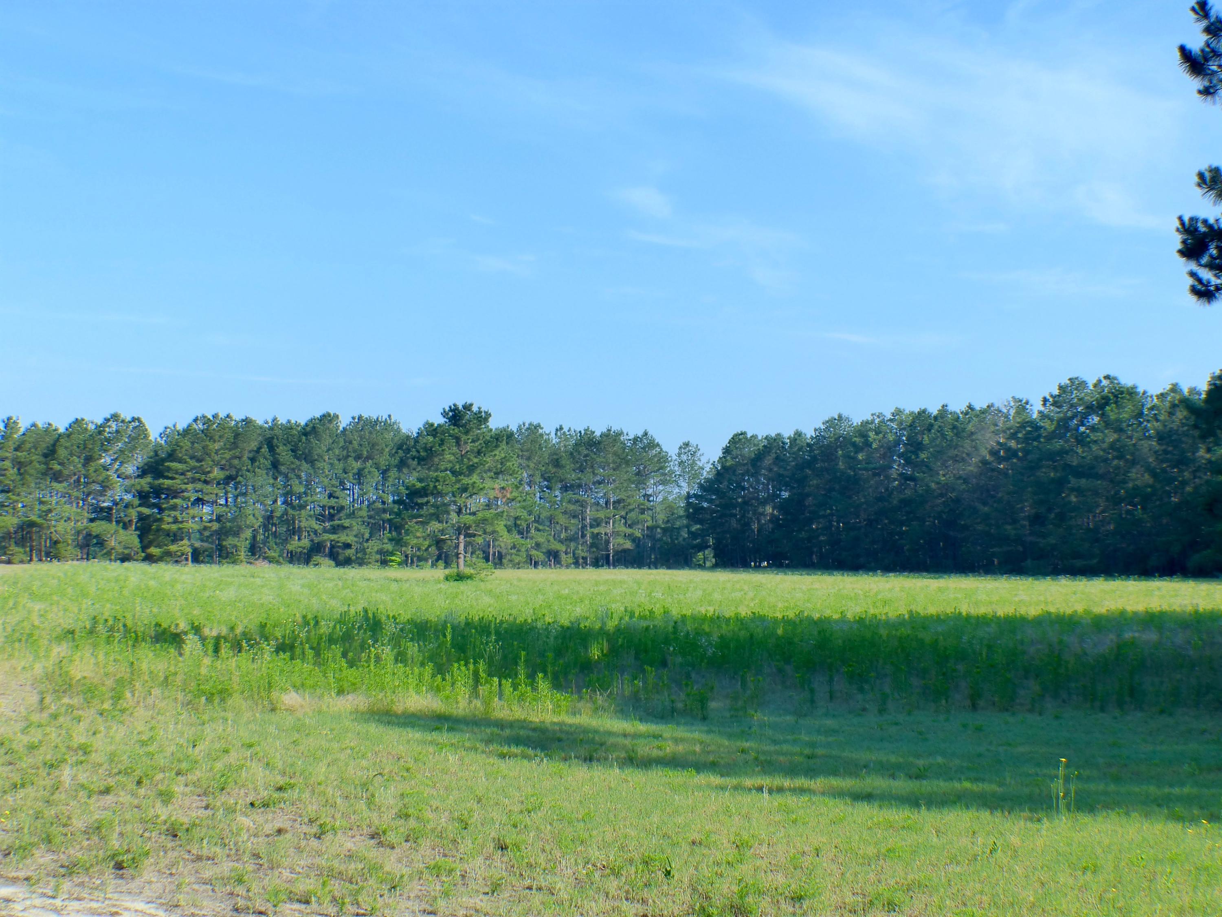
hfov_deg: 27.0
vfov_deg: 20.4
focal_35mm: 72
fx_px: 2542
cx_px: 611
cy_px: 458
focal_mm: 13
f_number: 4
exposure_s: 1/800
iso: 200
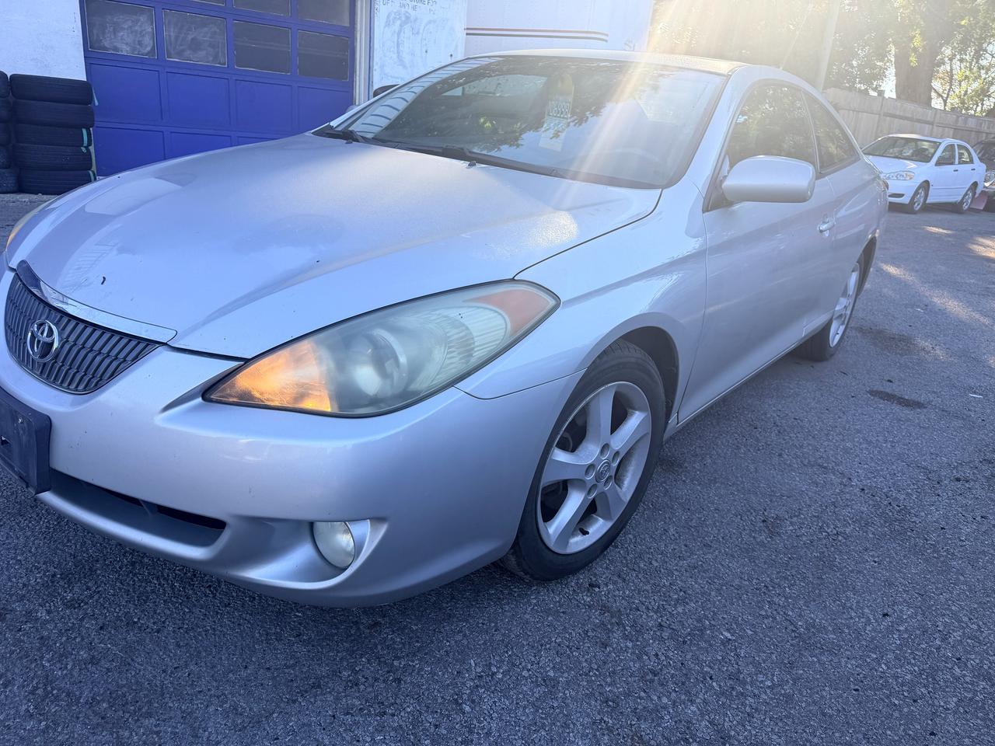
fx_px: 690
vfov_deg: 56.8
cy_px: 373
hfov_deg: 71.6
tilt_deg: -19.8
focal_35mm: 24
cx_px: 498
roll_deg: -4.4
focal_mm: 6.76
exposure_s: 1/858
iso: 80
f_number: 1.78
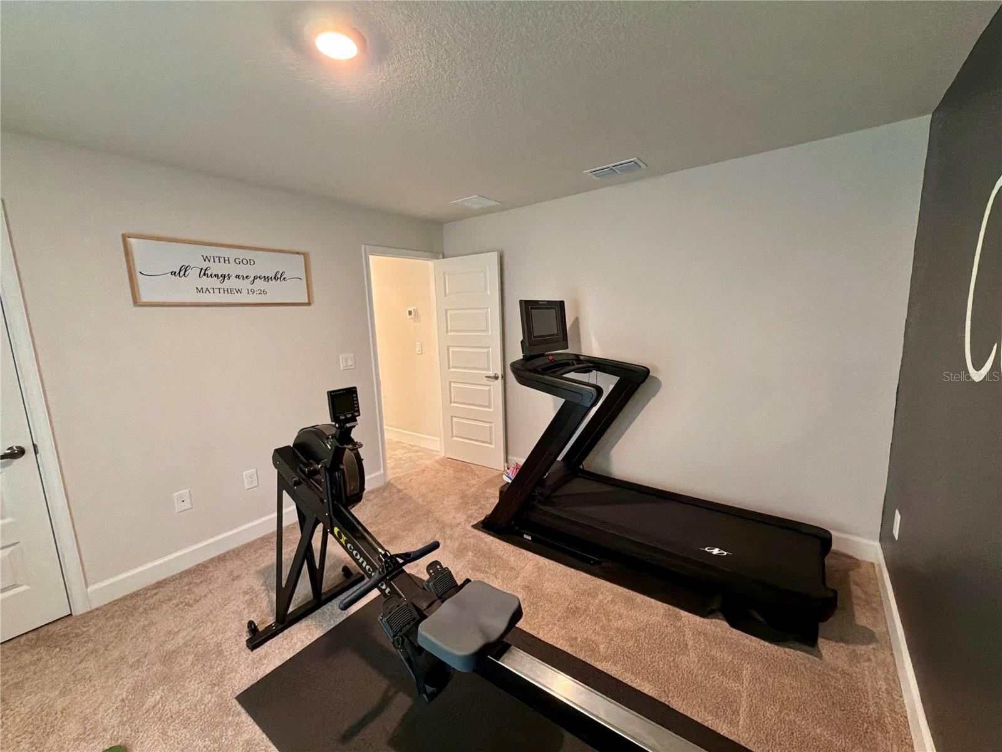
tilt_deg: -9.5
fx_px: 405
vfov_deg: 85.7
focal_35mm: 14
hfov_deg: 102.1
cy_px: 376
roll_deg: +1.5
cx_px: 501
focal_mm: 2.22
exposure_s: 1/60
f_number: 2.2
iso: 500
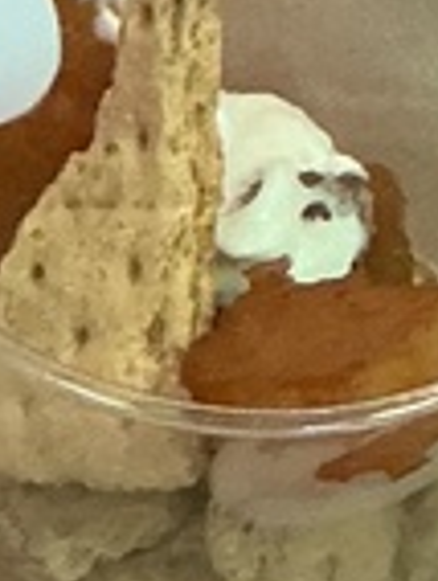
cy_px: -1264
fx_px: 3515
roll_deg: -2.4
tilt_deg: -25.2
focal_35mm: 209
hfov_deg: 7.1
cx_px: -8
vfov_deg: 7.9
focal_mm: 3
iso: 160
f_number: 1.8
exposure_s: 1/60
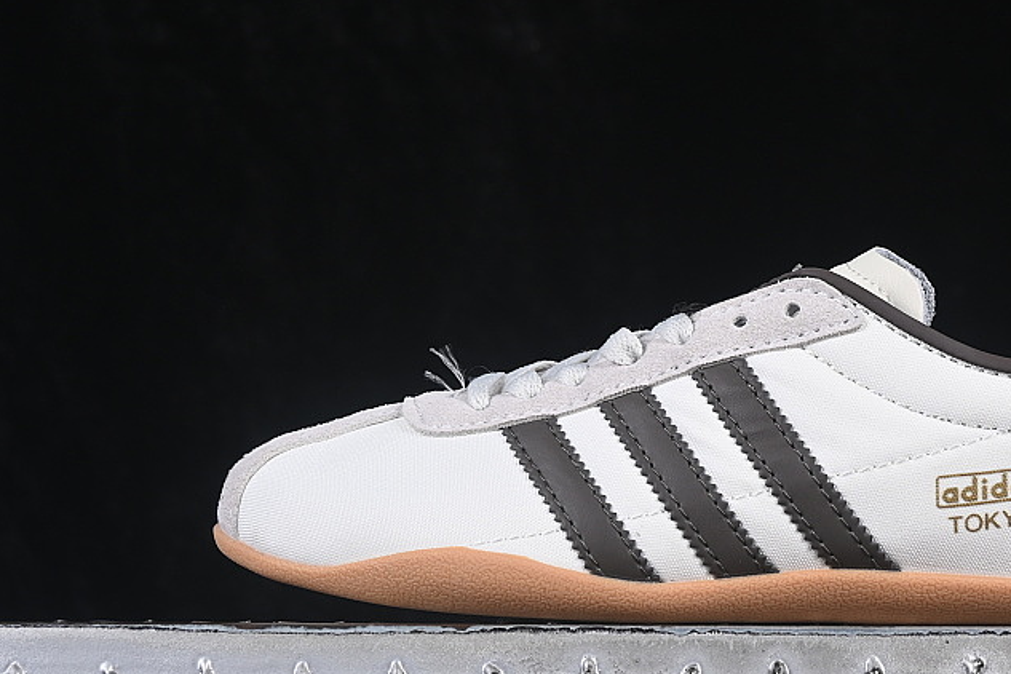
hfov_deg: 15.9
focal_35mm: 128
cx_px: 751
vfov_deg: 10.7
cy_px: 272
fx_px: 3594
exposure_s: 1/80
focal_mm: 50
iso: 160
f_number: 8
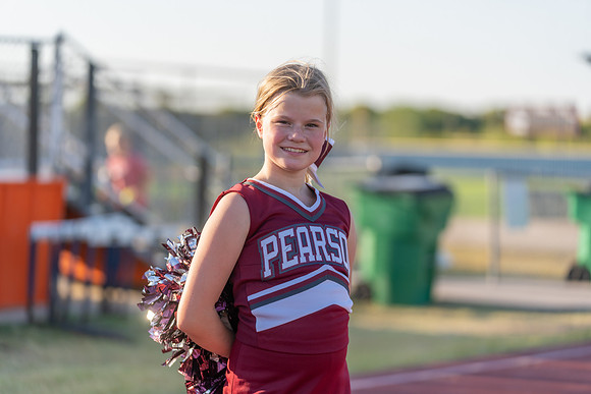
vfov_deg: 11.3
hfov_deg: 16.9
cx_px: 296
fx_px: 1987
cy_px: 197
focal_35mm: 121
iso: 100
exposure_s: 1/1000
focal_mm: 121
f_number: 2.8
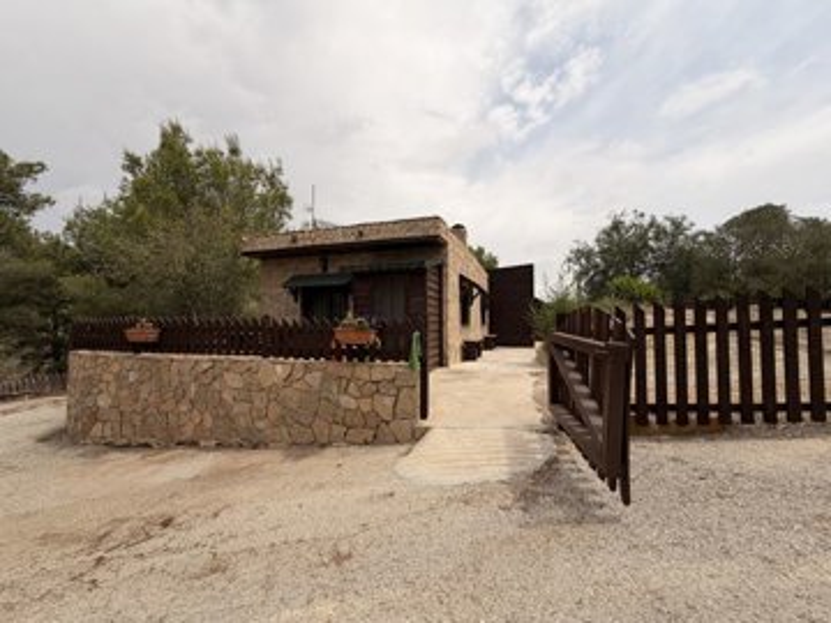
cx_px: 416
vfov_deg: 85.7
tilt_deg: +2.7
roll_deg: +0.6
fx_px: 336
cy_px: 312
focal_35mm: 14
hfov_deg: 102.1
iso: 20
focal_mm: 2.22
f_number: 2.2
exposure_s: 1/1312
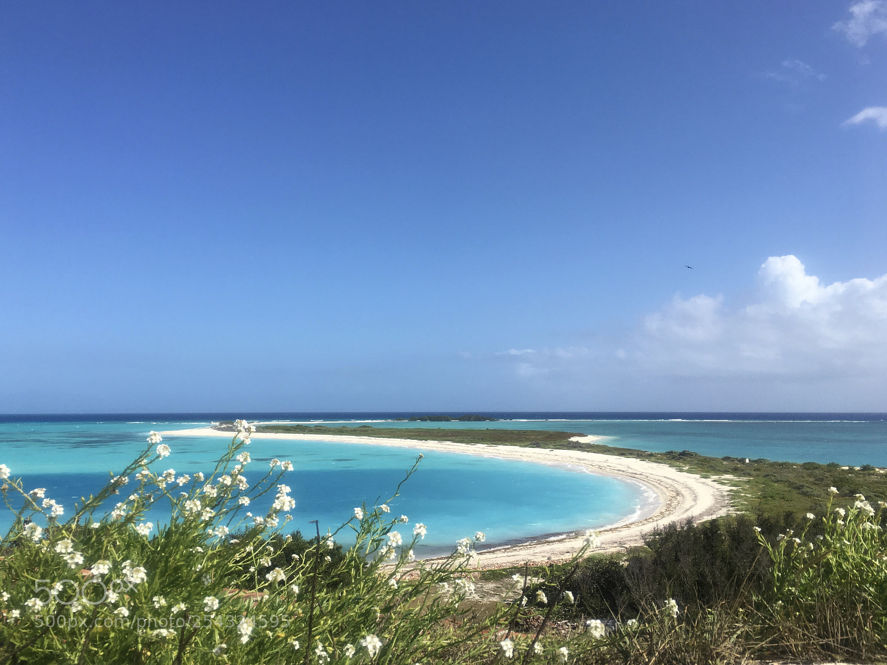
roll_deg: -2.4
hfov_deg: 61.7
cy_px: 332
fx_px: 743
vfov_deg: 48.2
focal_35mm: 29
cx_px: 444
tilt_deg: +4.9
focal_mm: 4.15
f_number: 2.2
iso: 25
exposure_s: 1/2079
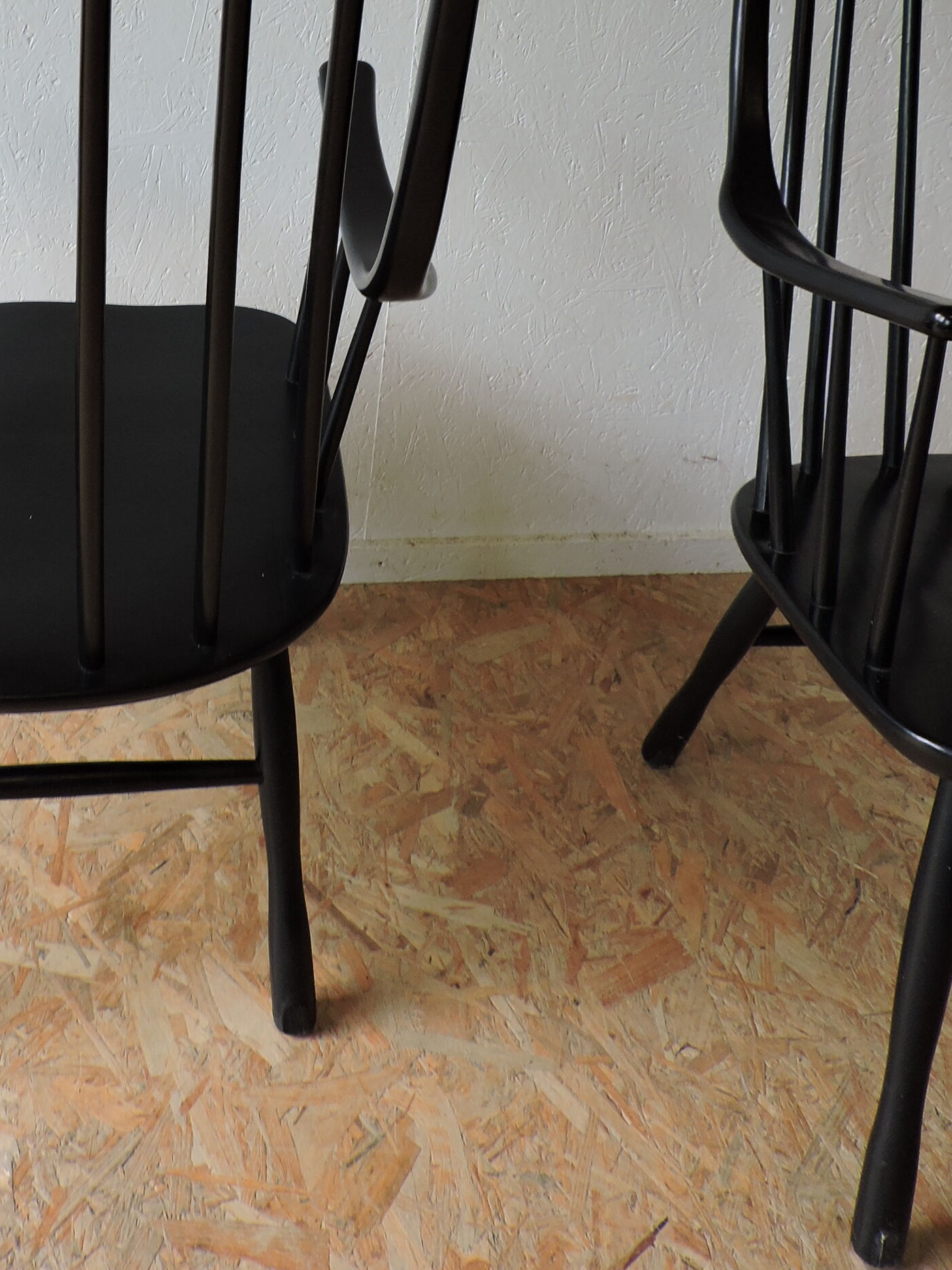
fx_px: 1540
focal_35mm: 42
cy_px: 164
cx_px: 217
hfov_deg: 33.5
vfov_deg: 41.7
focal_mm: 4.3
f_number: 3
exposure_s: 1/50
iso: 100
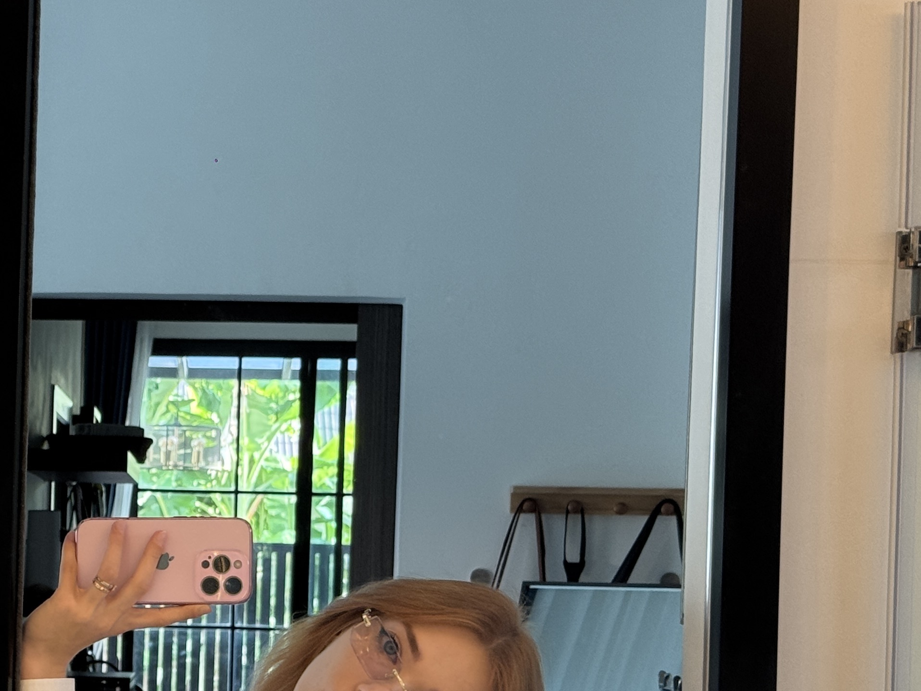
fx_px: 2687
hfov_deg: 18.8
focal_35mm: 101
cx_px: -46
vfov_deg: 14.6
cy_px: 549
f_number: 1.78
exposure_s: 1/60
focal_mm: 6.76
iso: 125
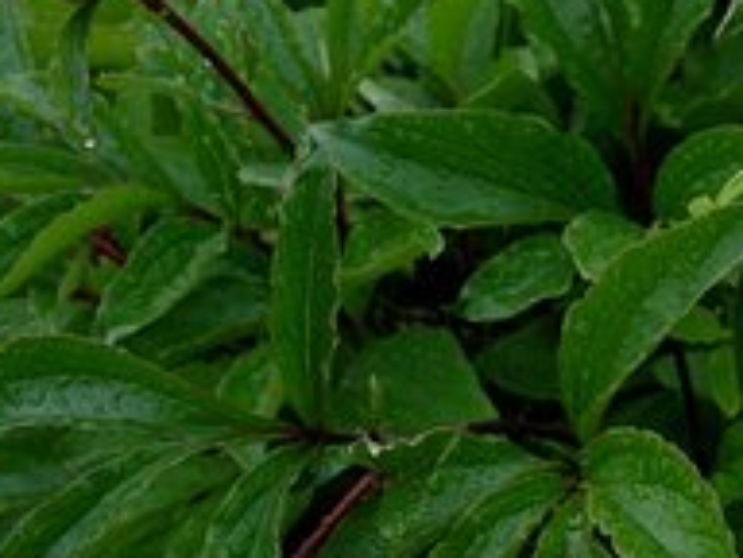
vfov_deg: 15.1
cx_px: 747
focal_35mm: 96
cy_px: -10
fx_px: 2067
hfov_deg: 19.8
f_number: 5.6
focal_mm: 25
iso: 200
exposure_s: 1/250
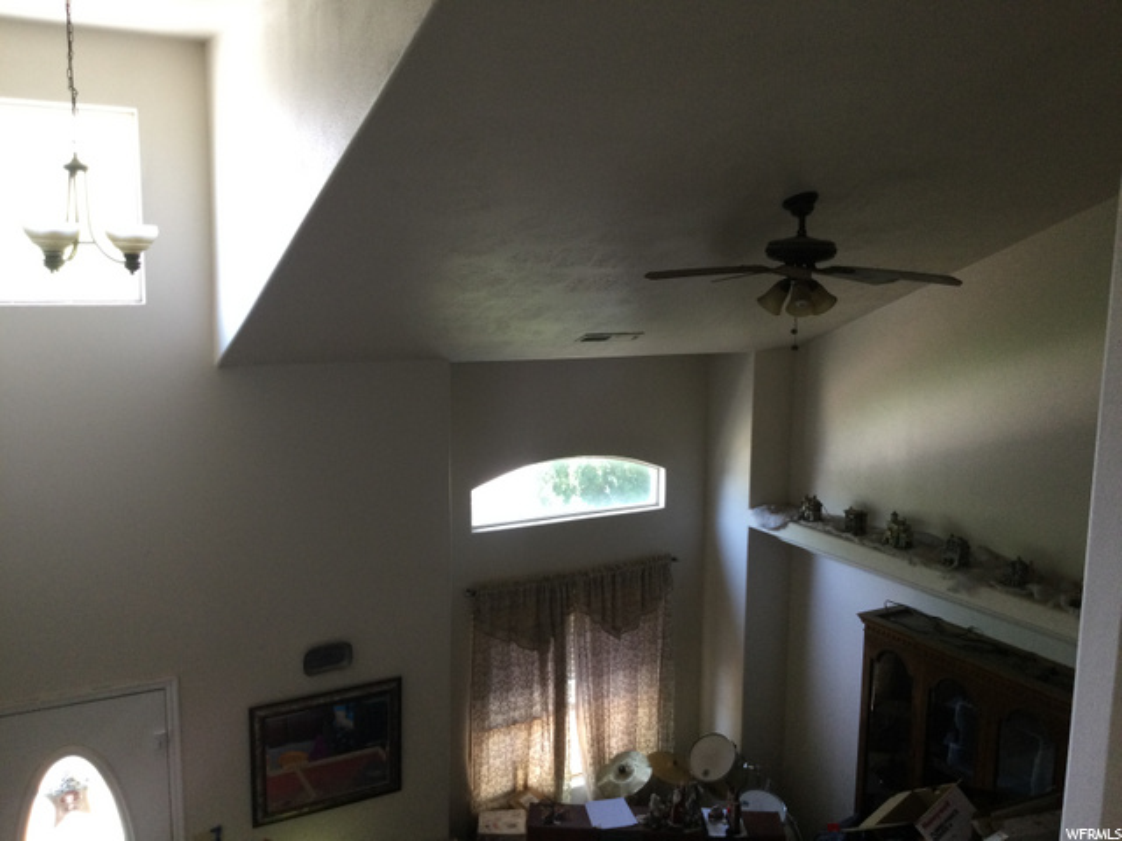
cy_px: 420
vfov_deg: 45.4
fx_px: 1005
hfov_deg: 58.4
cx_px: 561
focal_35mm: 31
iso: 64
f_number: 2.4
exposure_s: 1/30
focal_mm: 3.3
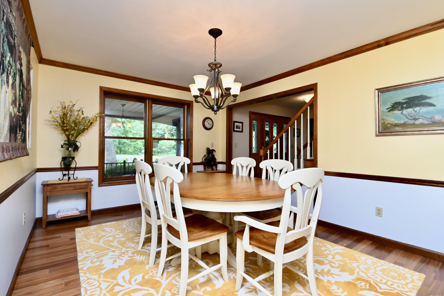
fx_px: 197
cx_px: 216
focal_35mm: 16
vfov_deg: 73.7
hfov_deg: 96.7
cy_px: 146
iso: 500
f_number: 7.1
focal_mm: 15
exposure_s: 1/40
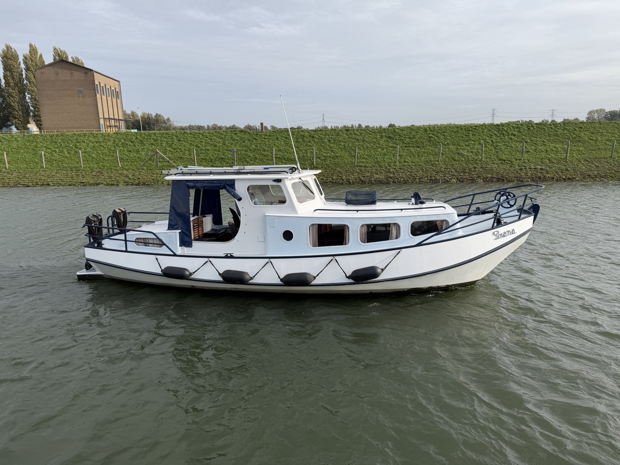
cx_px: 310
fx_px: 430
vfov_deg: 56.8
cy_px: 232
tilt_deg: -13.0
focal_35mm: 24
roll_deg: +1.9
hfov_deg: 71.6
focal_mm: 6.76
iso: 80
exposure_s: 1/3953
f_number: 1.78
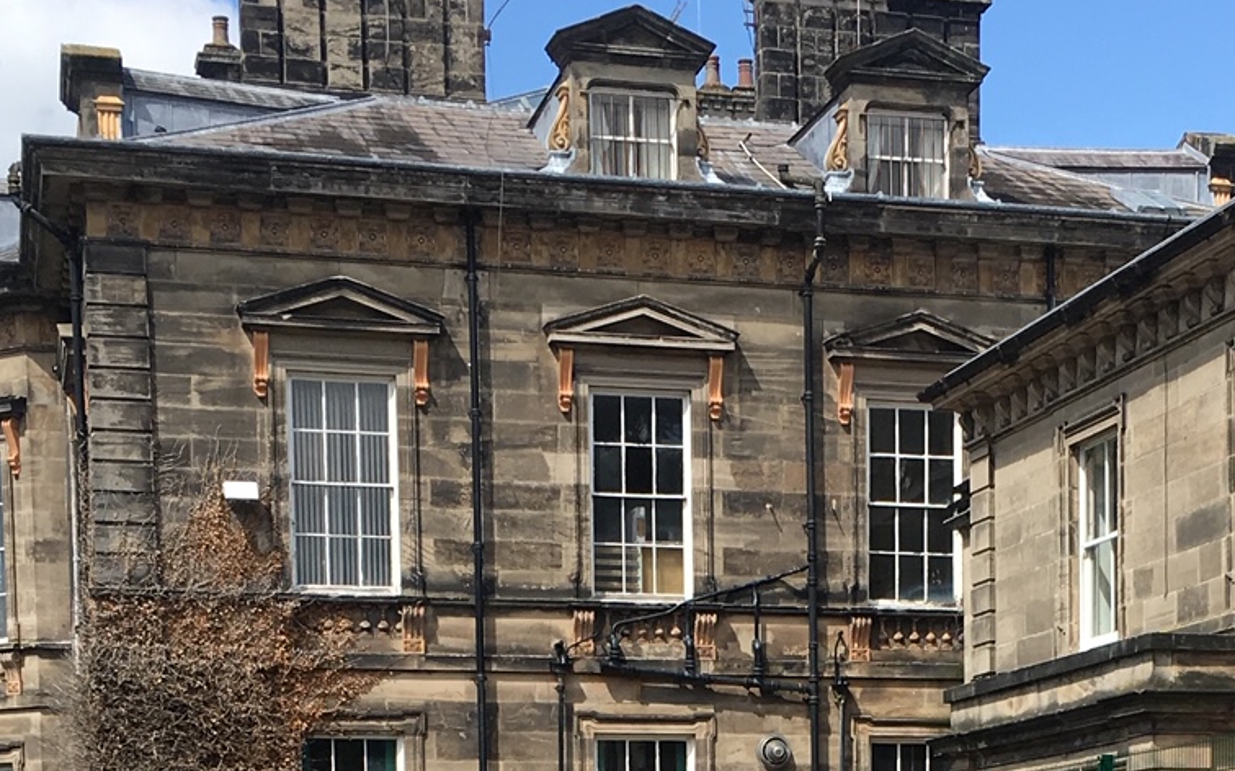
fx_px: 2759
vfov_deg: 14.8
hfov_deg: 25.0
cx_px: 874
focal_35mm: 82
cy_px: 1153
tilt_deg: -2.3
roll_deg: +0.1
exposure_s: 1/1304
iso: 25
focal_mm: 4.15
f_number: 2.2
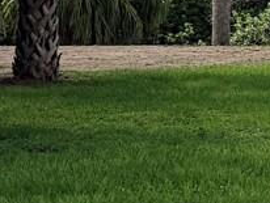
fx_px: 1452
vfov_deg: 8.0
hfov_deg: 8.0
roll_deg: +0.0
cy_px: 3
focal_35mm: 186
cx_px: 975
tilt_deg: -0.5
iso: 80
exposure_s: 1/6173
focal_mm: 6.76
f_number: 1.78
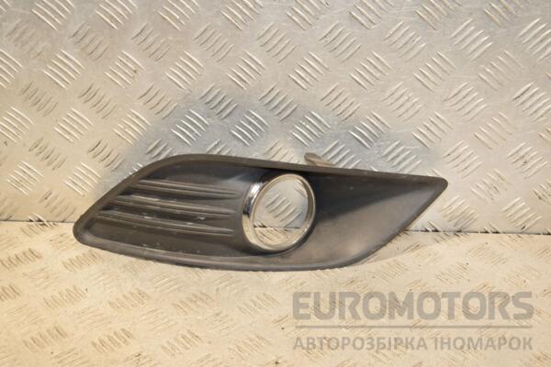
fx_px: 1033
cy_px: 184
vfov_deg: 20.2
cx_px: 276
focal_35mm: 68
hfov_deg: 29.9
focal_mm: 45
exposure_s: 1/200
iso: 800
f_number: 6.3
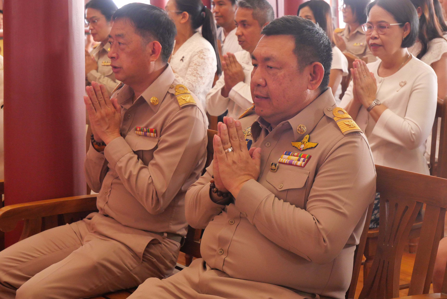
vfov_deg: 16.5
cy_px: 150
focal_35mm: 83
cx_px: 224
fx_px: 1031
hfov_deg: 24.5
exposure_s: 1/30
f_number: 5.5
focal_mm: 40
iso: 2000
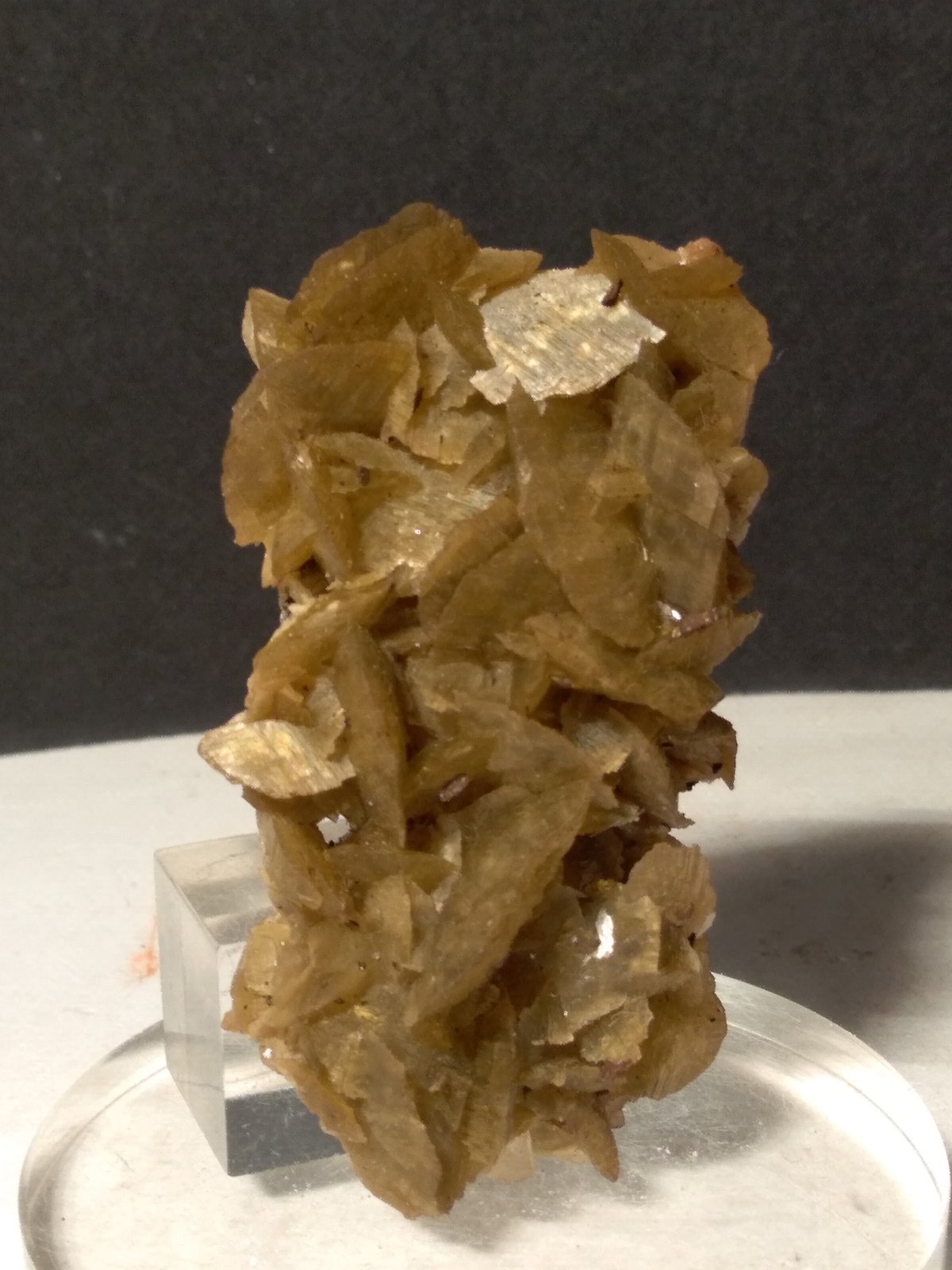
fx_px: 953
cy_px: 635
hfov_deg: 53.1
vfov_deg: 67.3
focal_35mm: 26
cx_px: 476
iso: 108
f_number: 2
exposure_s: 1/33.3
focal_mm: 3.54
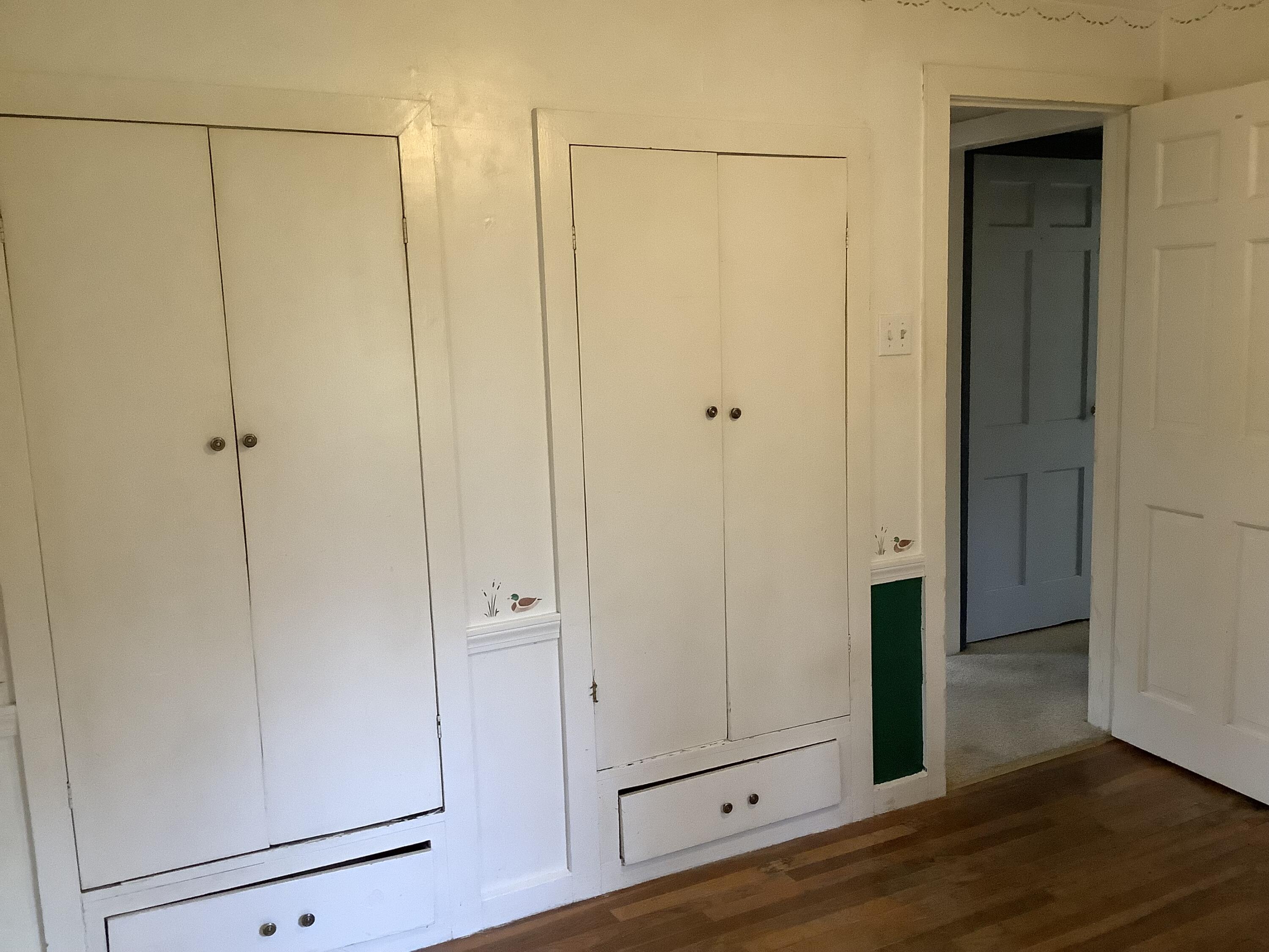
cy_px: 476
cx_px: 634
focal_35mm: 31
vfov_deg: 45.4
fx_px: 1136
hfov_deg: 58.4
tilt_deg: -8.7
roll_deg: +1.2
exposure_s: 1/60
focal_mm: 3.3
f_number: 2.4
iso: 320
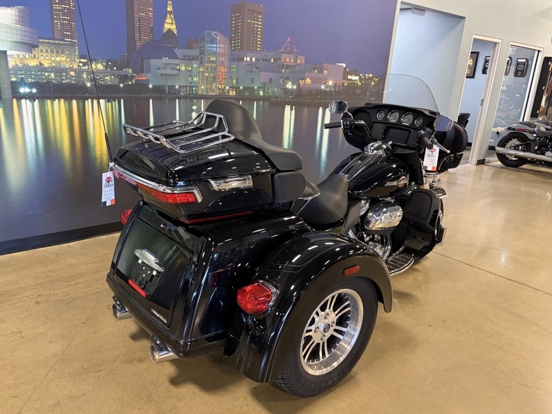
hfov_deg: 63.4
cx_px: 268
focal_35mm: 28
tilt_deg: -16.7
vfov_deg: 49.7
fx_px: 446
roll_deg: -3.5
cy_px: 210
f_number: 1.6
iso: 320
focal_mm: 5.96
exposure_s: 1/60
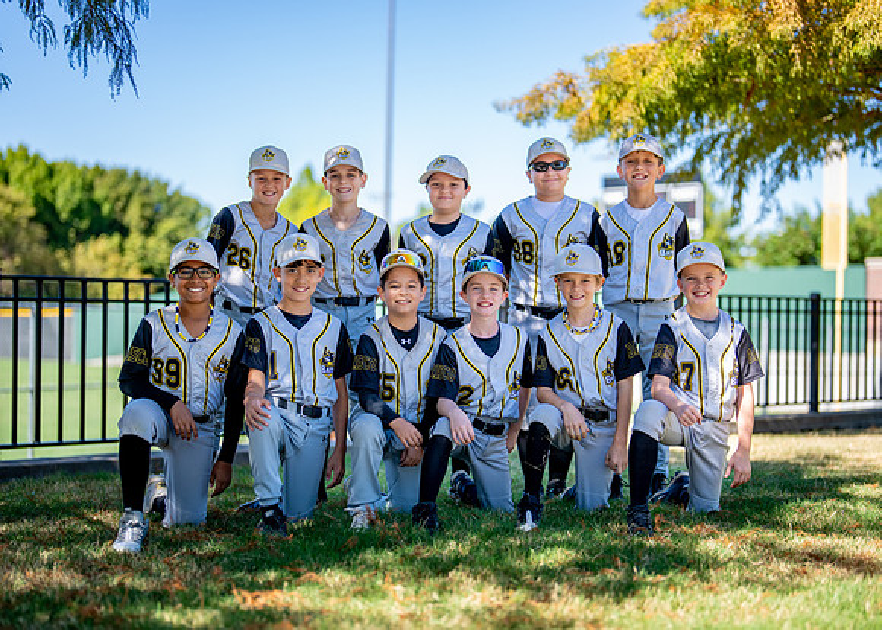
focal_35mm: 60
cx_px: 467
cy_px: 323
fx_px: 1503
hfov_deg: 32.7
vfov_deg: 23.7
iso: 100
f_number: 1.2
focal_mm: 50
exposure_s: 1/2500
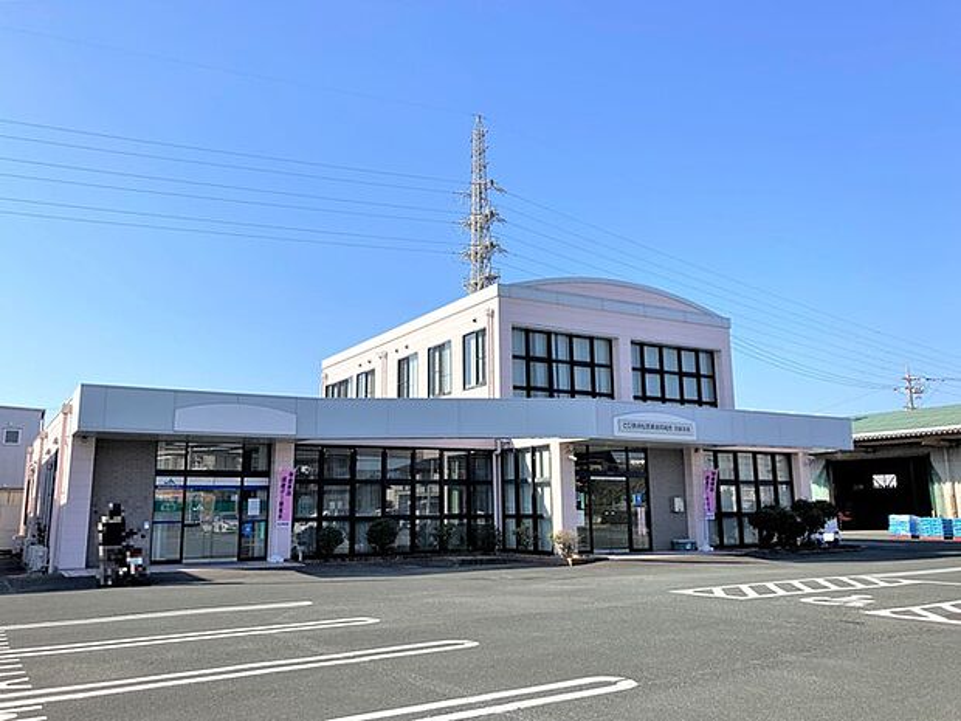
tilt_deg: +9.7
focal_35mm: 28
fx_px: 777
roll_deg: -2.0
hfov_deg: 63.4
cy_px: 360
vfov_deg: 49.7
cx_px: 480
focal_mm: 3.99
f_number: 1.8
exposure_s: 1/1946
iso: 20
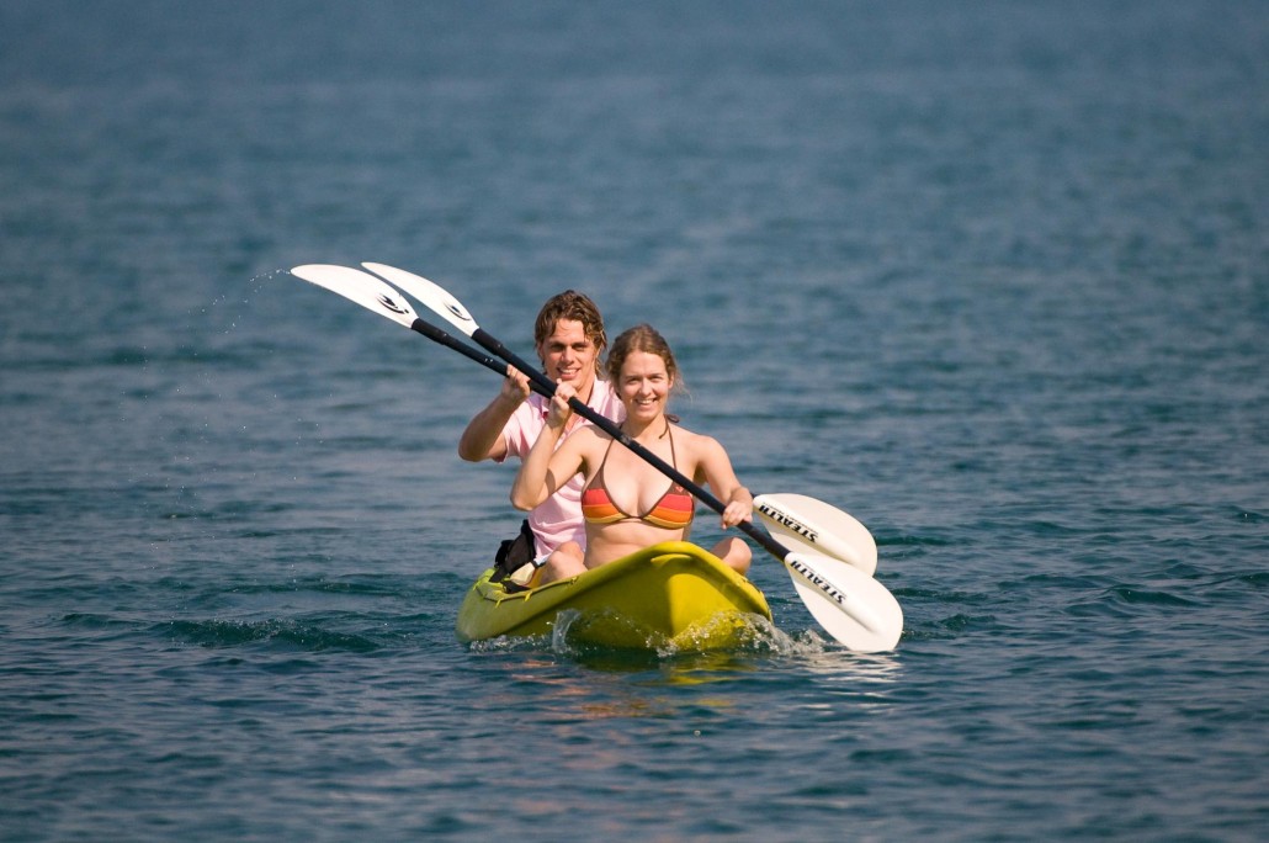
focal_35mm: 600
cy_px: 422
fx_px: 21123
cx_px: 634
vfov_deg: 2.3
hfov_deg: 3.4
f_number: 4
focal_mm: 400
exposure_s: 1/6000
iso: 800
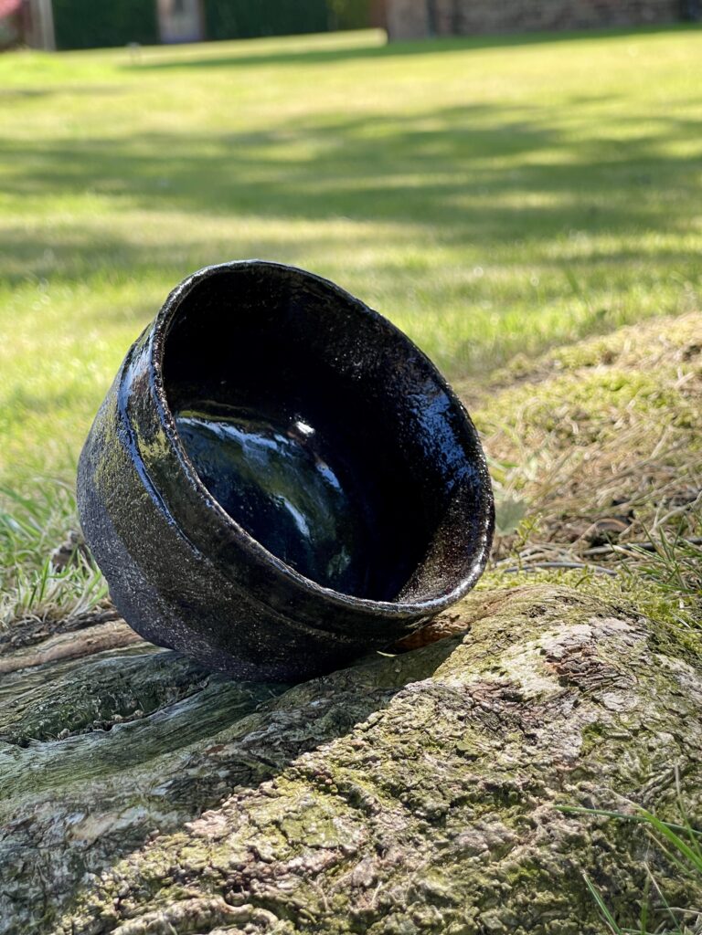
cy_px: 468
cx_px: 351
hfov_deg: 22.9
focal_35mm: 64
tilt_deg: -13.3
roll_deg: +3.9
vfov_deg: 30.3
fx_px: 1731
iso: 20
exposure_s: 1/180
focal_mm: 7.5
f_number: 2.2
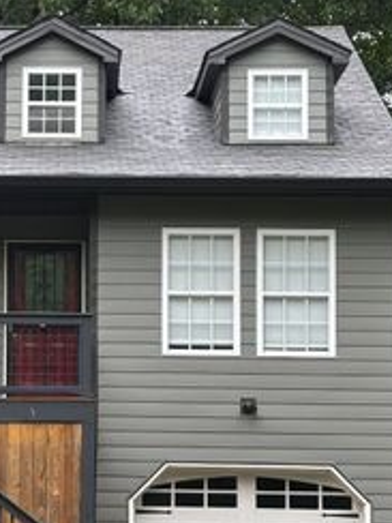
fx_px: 2144
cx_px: 30
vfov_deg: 13.9
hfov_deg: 10.4
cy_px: 299
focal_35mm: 142
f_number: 1.6
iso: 32
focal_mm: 5.96
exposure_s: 1/169
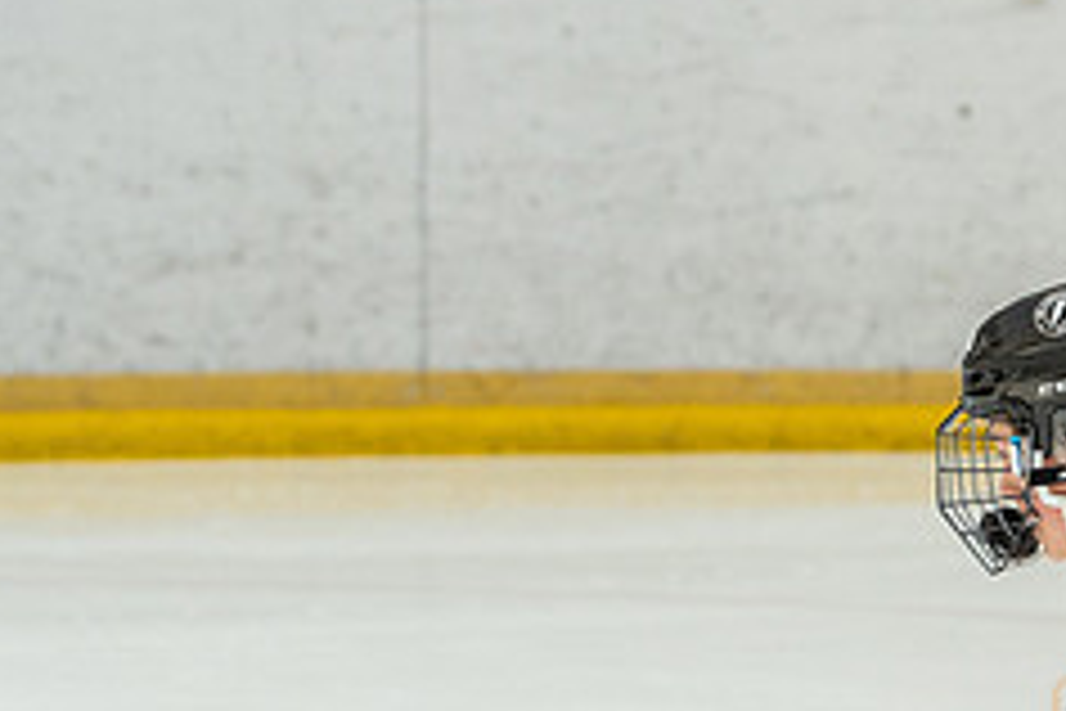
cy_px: 731
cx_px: 1246
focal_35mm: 494
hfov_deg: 4.2
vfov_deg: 2.8
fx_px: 14627
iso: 800
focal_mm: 135
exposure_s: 1/1600
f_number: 3.5
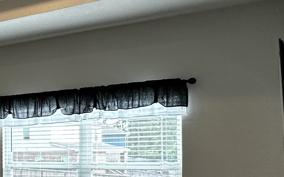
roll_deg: +0.7
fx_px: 464
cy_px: 153
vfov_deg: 21.2
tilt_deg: +0.6
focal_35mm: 60
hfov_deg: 26.6
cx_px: -119
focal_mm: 2.22
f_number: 2.2
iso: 125
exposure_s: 1/120
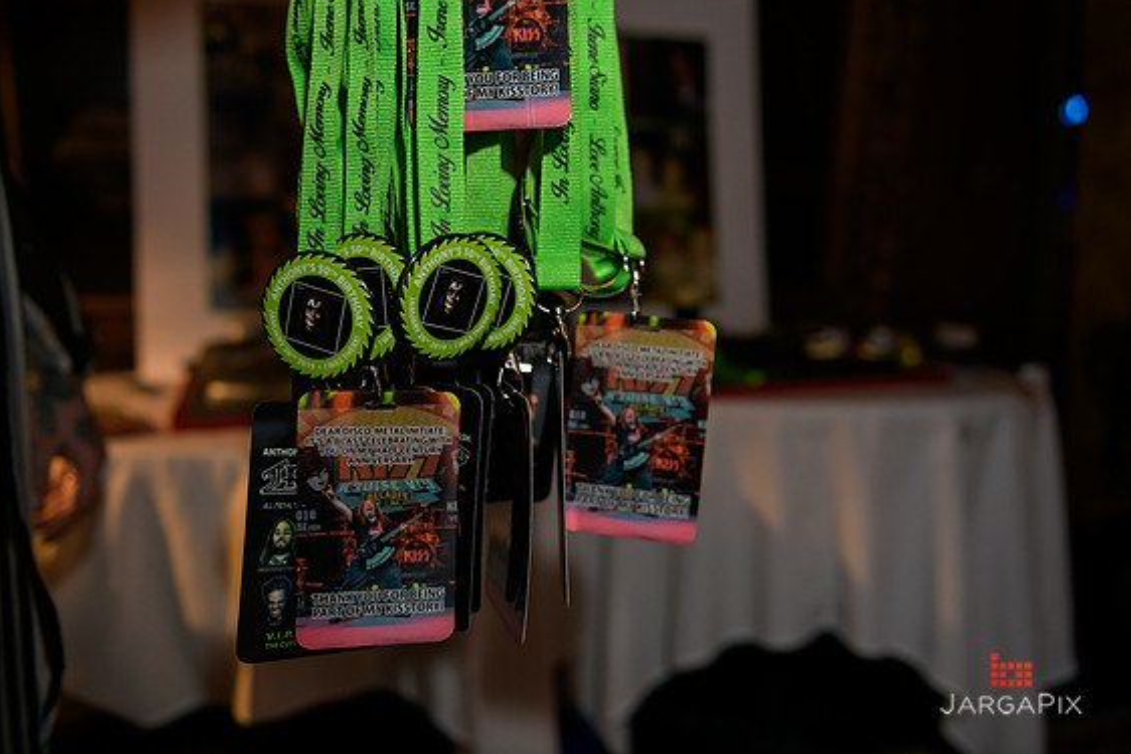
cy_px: 369
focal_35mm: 32
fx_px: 1006
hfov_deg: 58.7
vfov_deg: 41.1
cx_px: 549
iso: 1600
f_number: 3.2
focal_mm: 31
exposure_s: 1/125
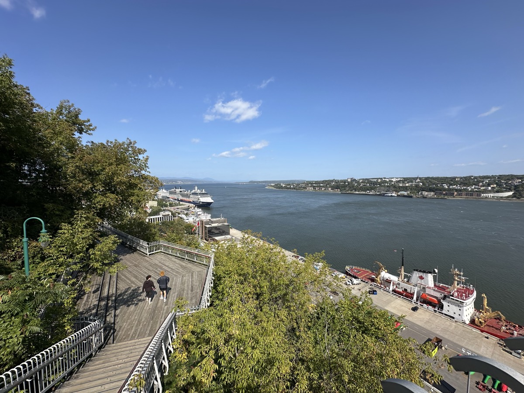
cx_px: 262
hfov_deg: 102.1
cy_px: 196
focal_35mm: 14
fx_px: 212
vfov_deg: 85.7
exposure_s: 1/2304
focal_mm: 2.22
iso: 50
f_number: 2.2
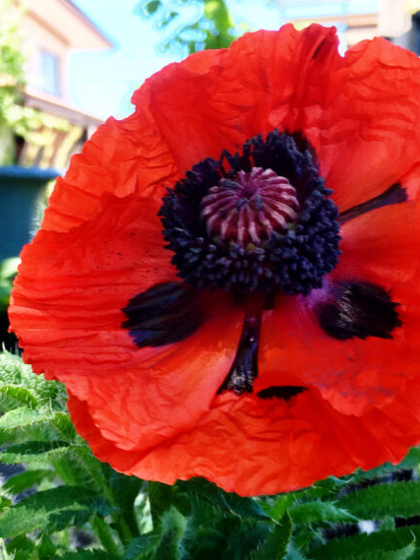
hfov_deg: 26.5
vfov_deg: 34.5
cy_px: 387
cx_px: 175
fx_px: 889
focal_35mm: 55
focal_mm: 4.15
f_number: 2.2
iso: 25
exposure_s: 1/120
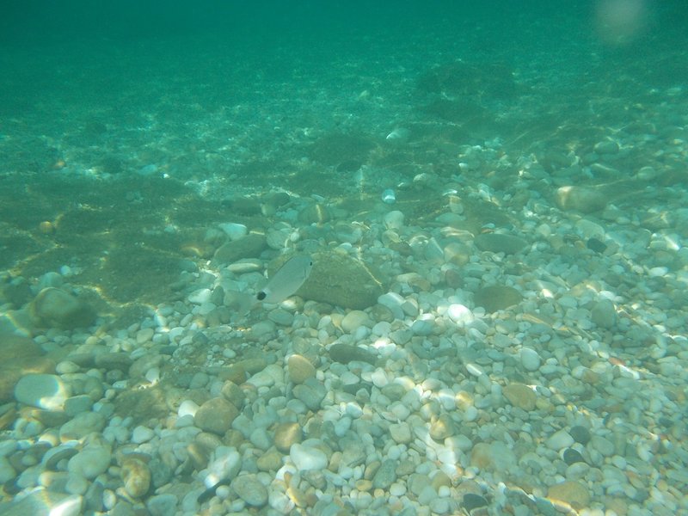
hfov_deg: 61.7
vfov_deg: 48.2
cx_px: 344
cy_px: 258
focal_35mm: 29
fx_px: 576
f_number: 3.3
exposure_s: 1/800
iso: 80
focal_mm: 4.1
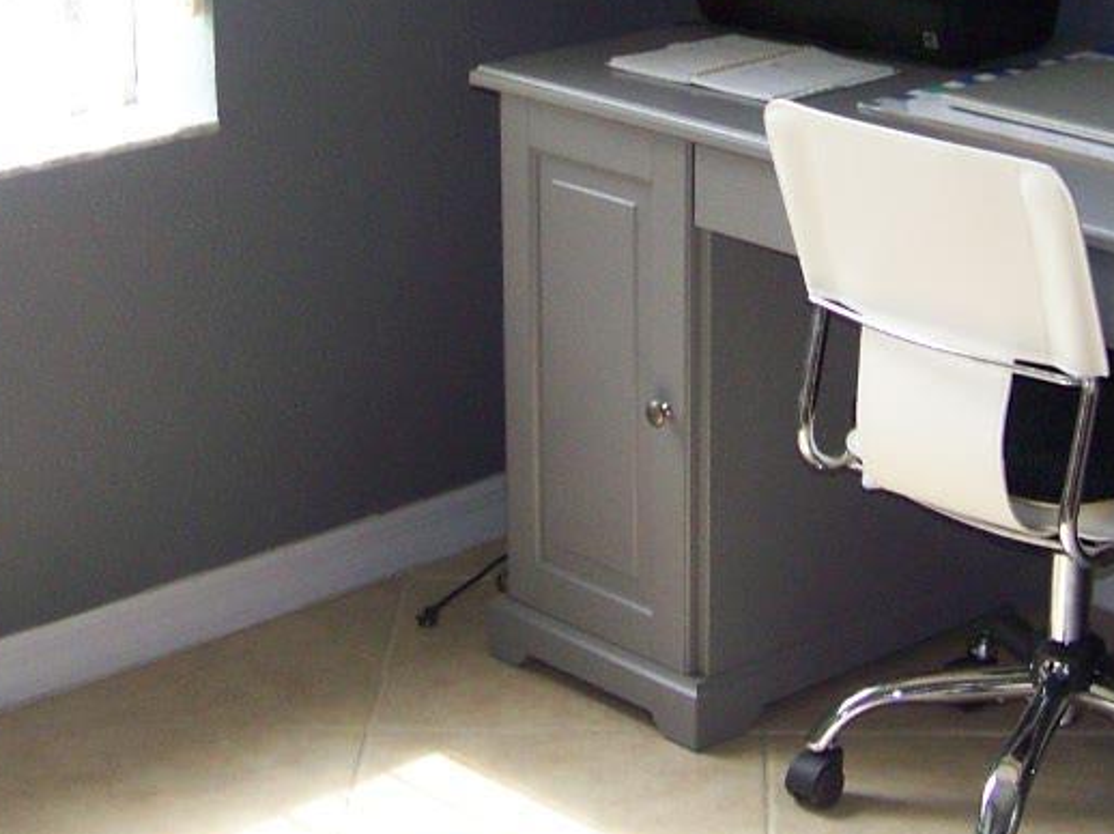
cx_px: 587
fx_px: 2863
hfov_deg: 22.0
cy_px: 144
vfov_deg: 16.4
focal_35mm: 89
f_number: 2.8
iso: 160
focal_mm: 5.85
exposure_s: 1/30
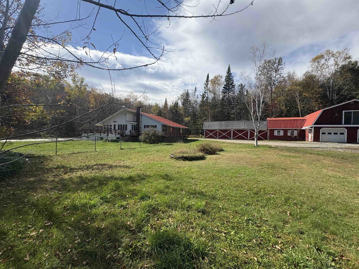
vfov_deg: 85.7
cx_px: 180
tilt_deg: +0.6
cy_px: 134
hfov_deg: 102.1
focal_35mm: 14
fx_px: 145
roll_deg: -1.1
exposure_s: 1/1672
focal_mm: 2.22
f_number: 2.2
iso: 50
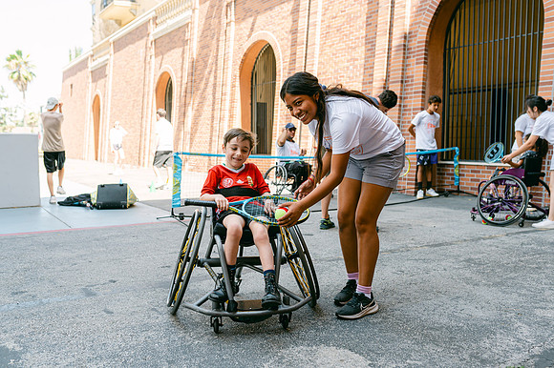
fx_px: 538
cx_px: 277
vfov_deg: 37.8
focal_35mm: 35
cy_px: 184
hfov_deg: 54.5
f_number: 4
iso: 100
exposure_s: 1/250
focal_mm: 35
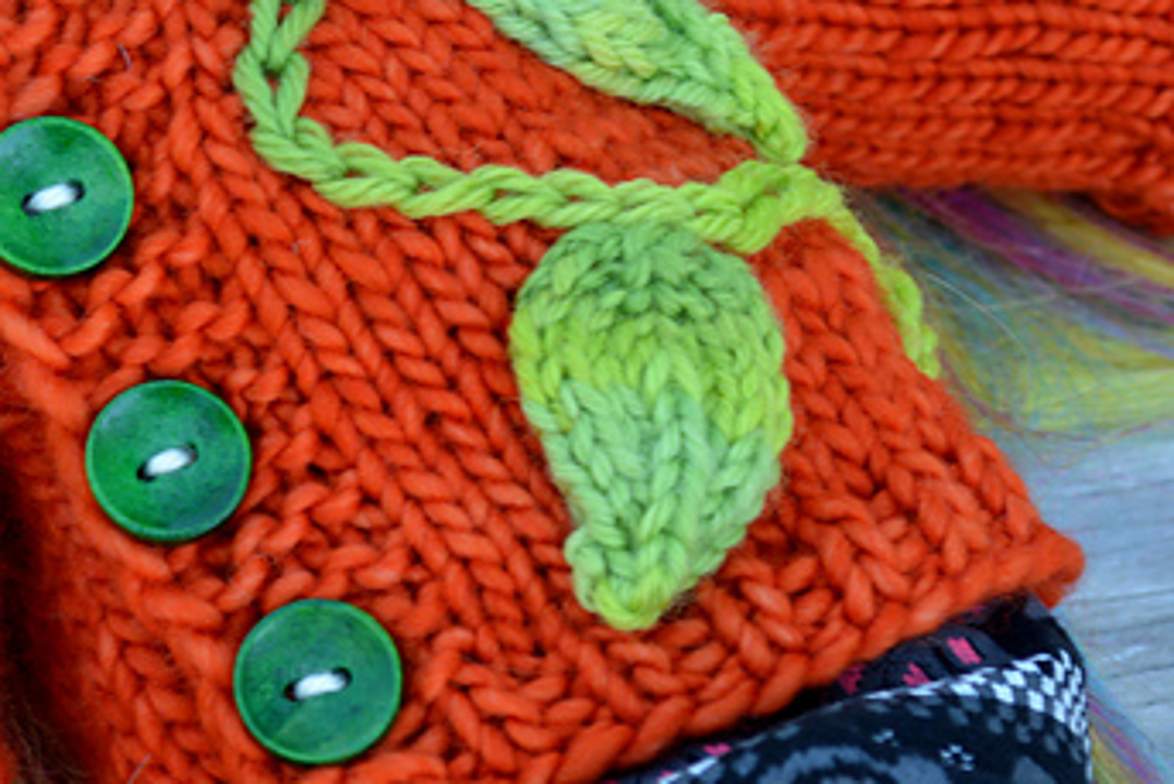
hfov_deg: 13.3
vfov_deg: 8.9
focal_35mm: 154
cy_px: 255
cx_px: 257
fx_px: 5022
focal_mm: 55
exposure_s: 1/60
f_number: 8
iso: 180
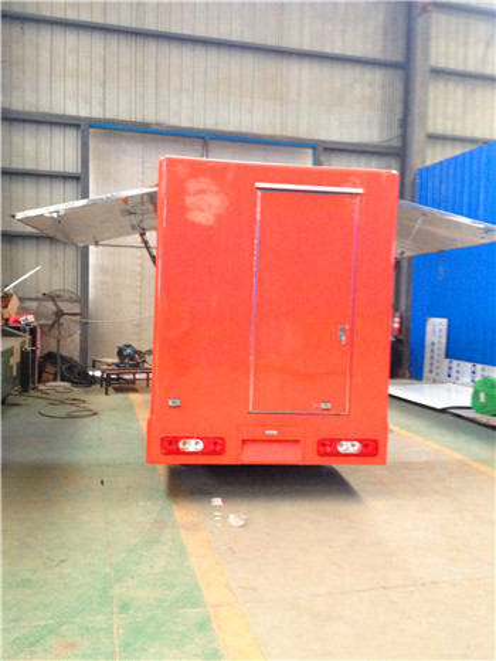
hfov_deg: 40.7
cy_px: 330
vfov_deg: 52.6
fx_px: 668
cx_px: 248
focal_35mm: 35
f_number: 2.4
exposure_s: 1/17
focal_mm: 4.28
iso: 400
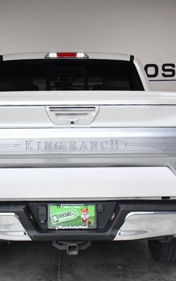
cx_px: 75
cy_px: 140
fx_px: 476
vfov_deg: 33.0
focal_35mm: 62
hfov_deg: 20.9
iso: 1250
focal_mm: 27
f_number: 4
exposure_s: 1/2500
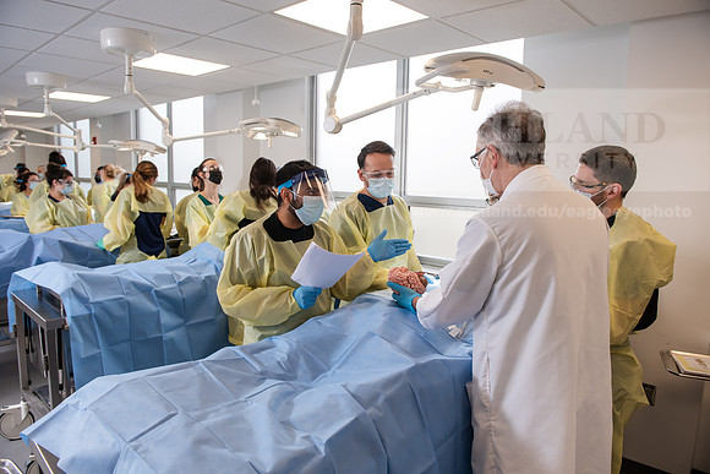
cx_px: 355
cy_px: 237
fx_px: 473
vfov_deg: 53.2
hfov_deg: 73.7
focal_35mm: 24
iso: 500
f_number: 4.5
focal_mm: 24
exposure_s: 1/200
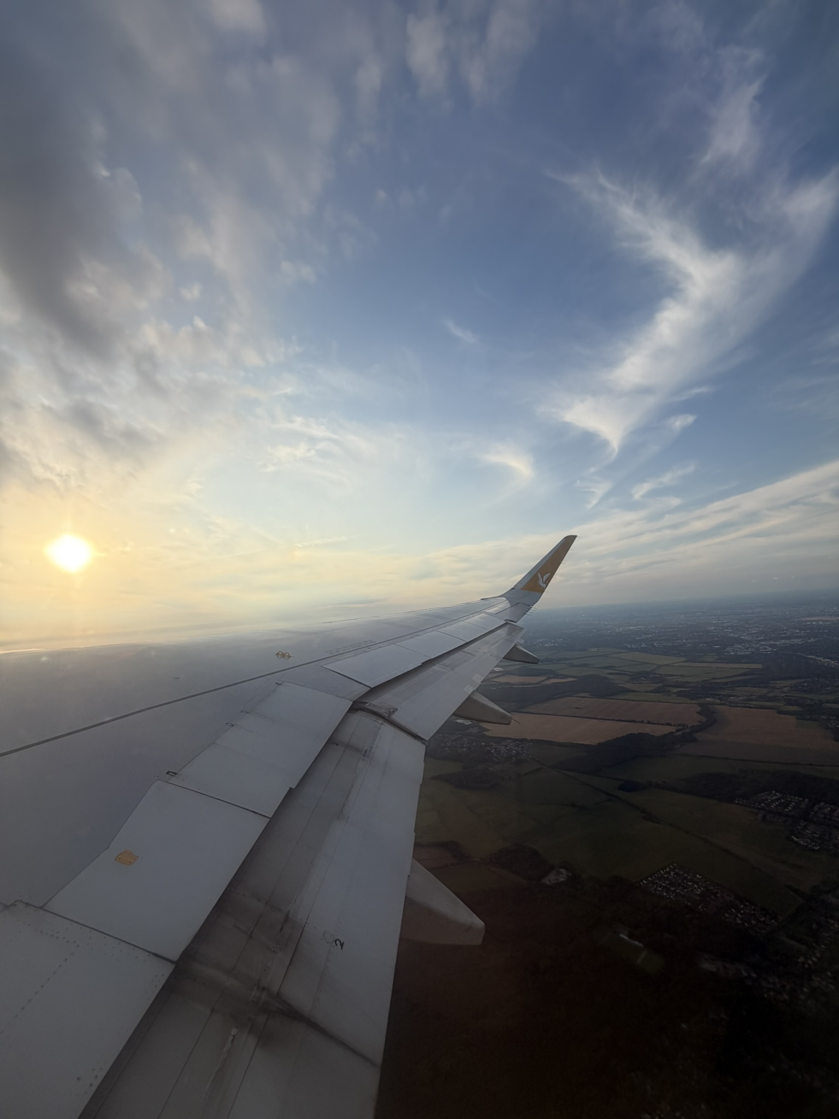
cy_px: 560
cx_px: 420
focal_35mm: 14
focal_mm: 2.22
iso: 25
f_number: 2.2
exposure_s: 1/770
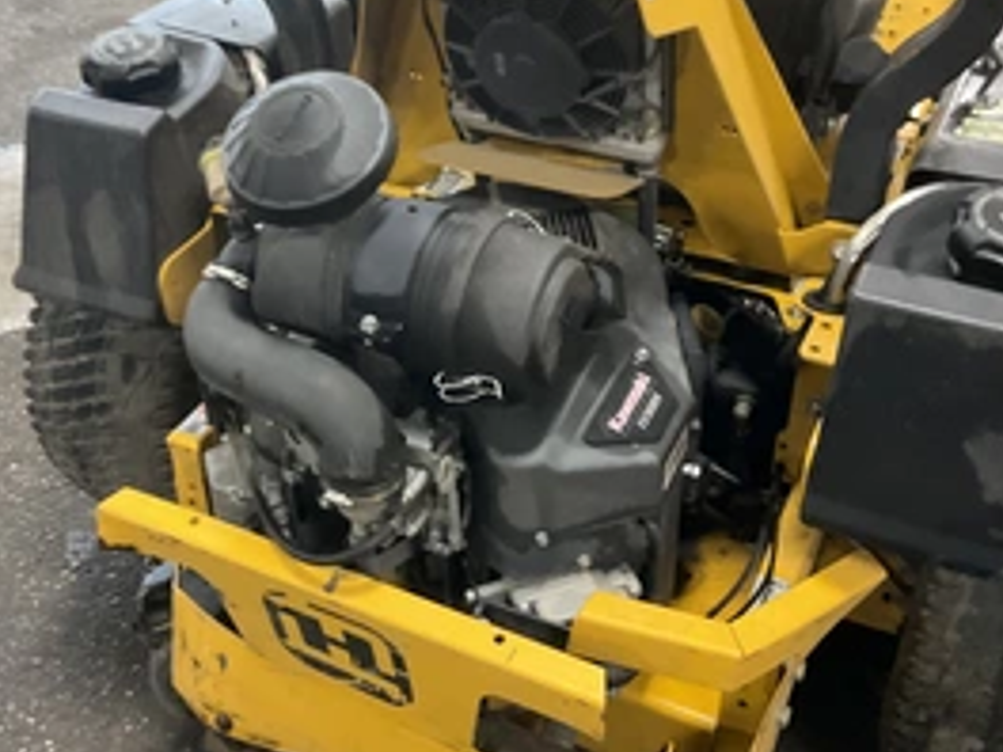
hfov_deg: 42.9
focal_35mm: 44
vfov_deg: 32.8
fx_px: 1275
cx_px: 441
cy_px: 304
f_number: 1.8
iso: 320
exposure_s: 1/40
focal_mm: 3
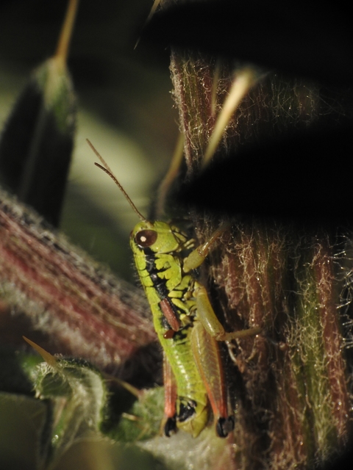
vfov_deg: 18.7
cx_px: 176
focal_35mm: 105
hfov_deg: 14.1
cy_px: 235
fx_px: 1428
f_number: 6
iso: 400
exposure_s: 1/1600
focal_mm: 18.8
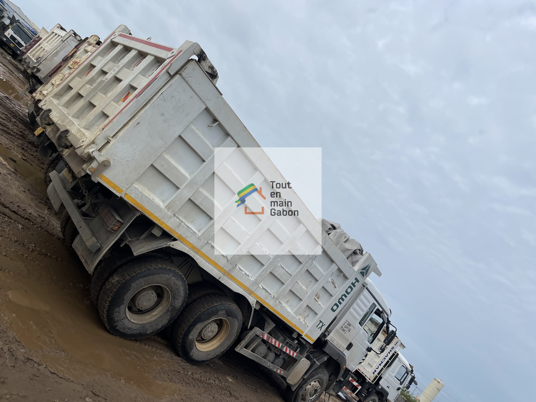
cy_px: 201
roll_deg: -41.7
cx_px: 268
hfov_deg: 69.4
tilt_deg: +8.5
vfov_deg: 54.9
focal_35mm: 25
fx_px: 387
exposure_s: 1/6250
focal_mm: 5.1
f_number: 1.6
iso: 32
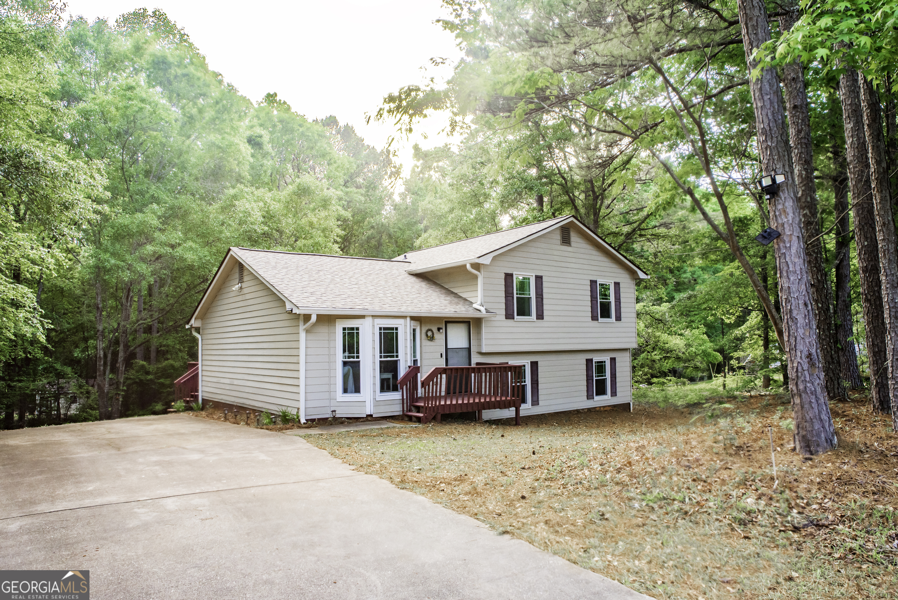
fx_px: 599
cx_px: 449
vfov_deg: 53.2
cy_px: 300
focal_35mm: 24
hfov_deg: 73.7
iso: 1000
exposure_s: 1/160
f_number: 8
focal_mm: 24
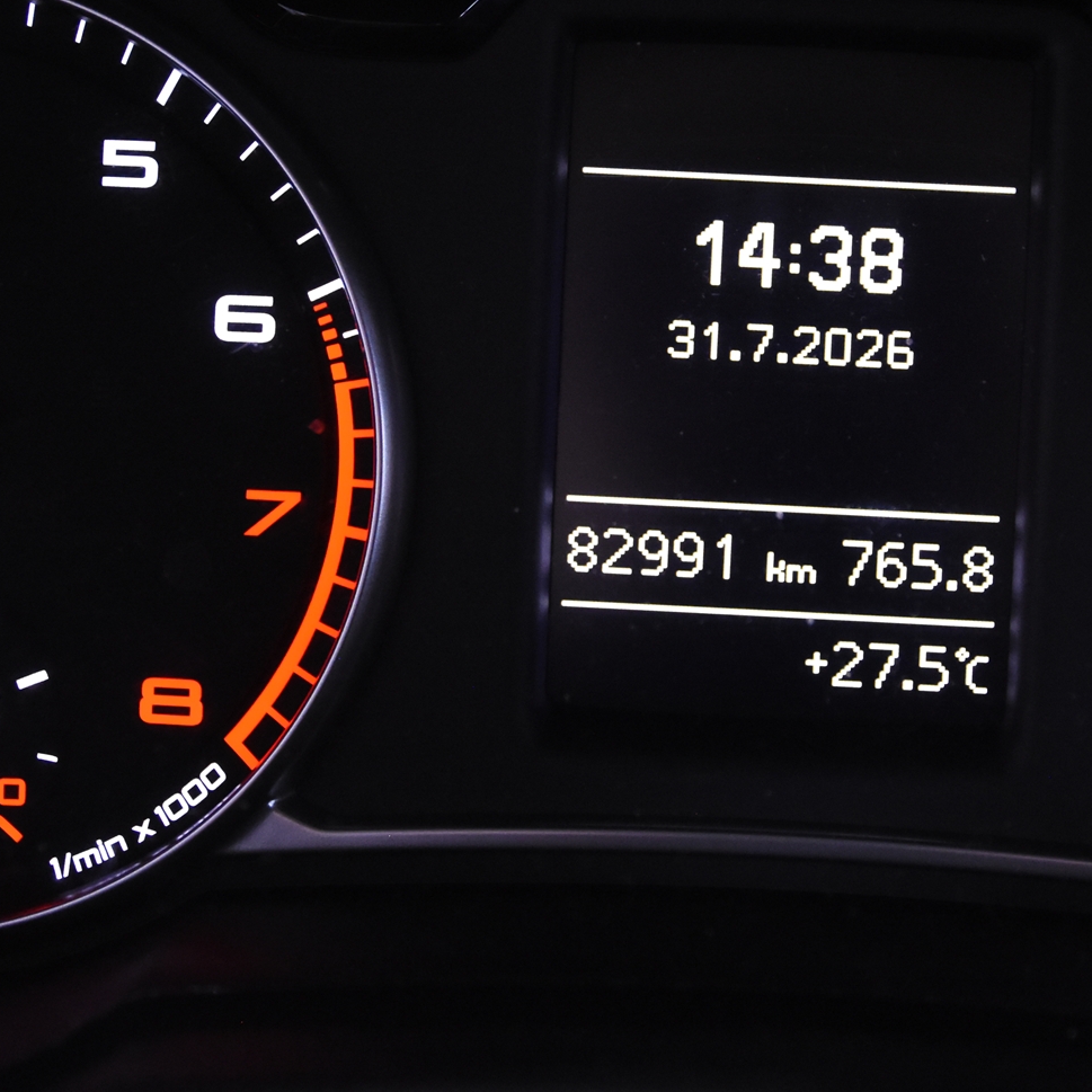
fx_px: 3426
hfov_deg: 18.1
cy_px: 375
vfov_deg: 18.1
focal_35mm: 96
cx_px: 745
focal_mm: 38
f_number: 3.5
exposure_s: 1/60
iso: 3200
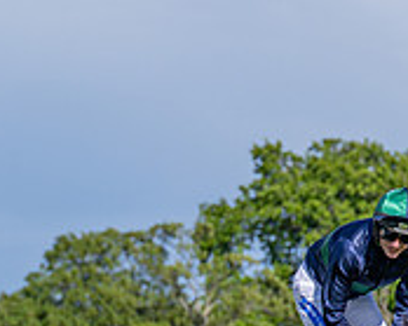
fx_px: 5189
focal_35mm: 430
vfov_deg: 3.6
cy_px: 488
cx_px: 197
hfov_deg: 4.5
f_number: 2.8
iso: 80
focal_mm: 79
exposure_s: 1/2000
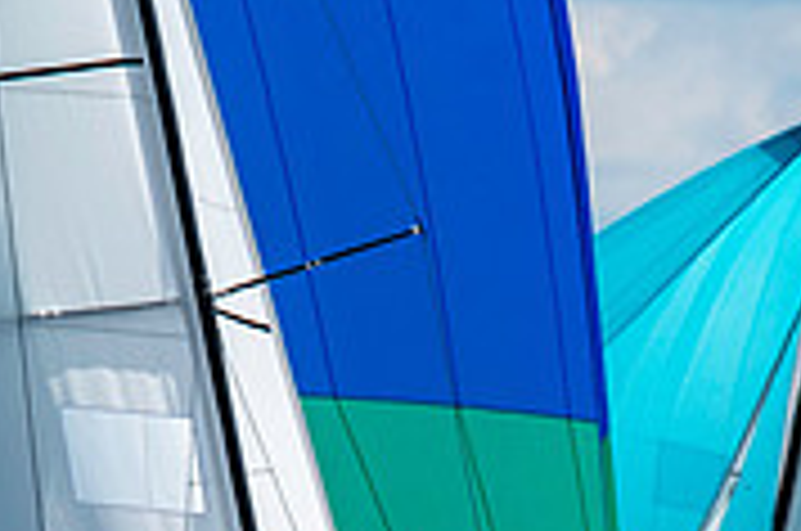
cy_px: 890
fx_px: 35225
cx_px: 360
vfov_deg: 0.9
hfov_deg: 1.3
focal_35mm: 1586
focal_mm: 300
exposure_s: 1/6400
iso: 500
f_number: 5.6
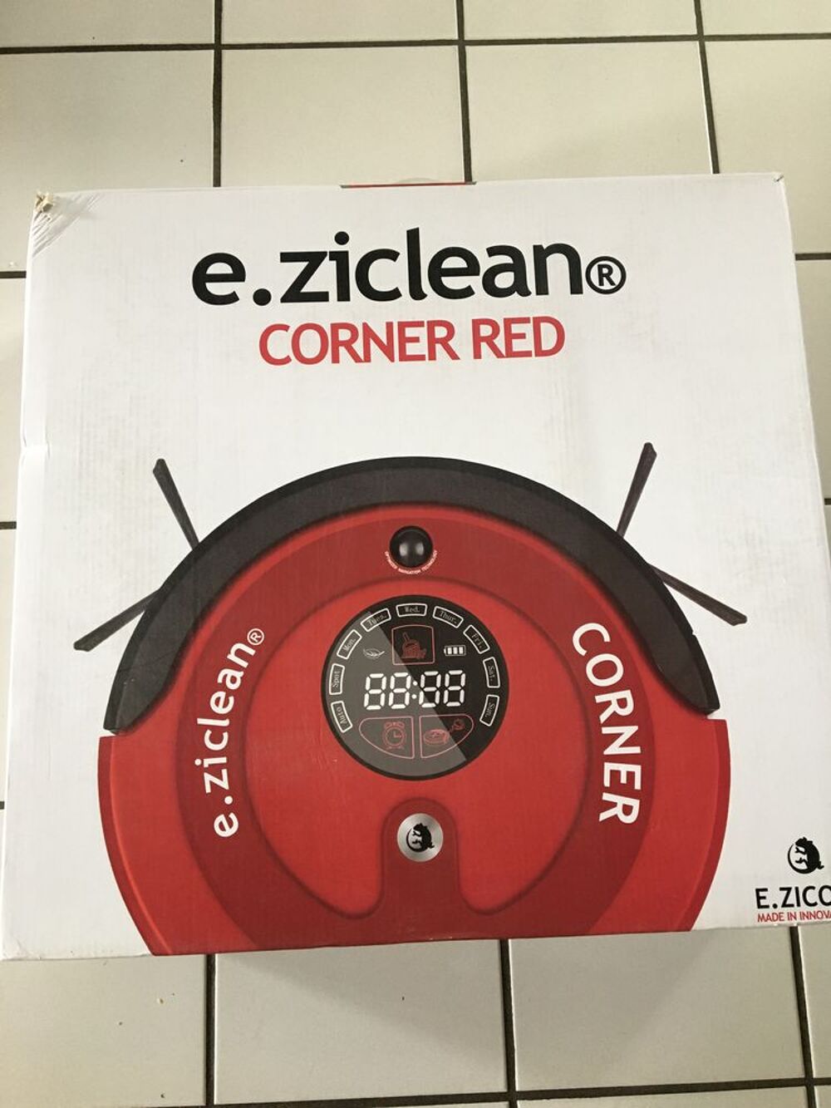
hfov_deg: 48.2
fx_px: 928
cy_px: 554
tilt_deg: -79.0
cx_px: 416
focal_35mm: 29
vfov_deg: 61.7
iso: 160
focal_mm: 4.15
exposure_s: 1/33
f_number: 2.2
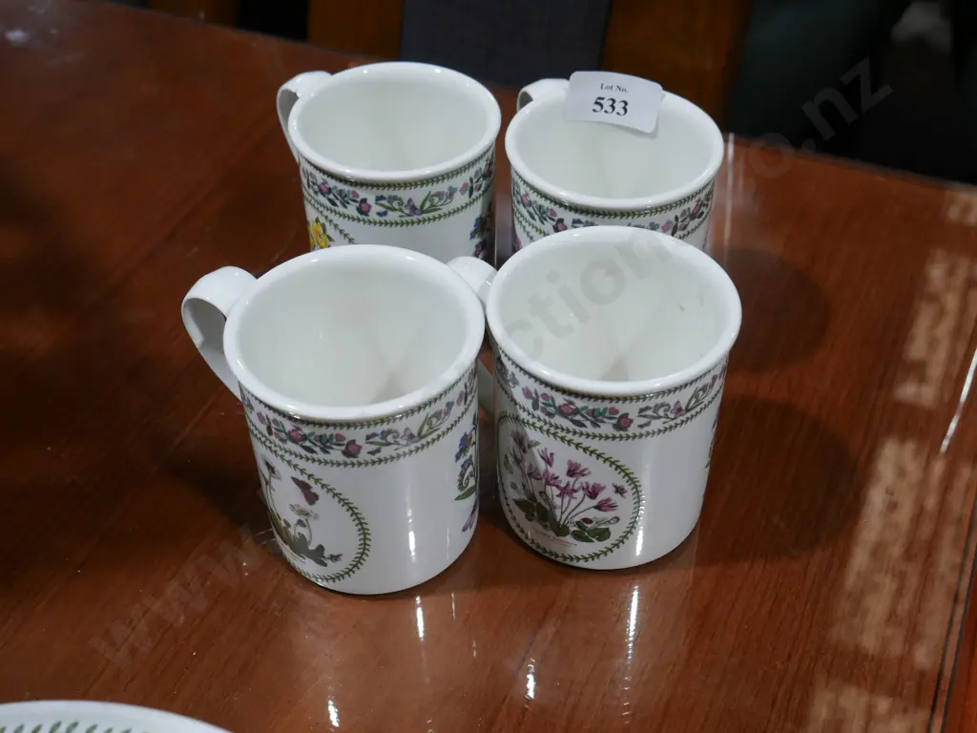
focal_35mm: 46
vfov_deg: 31.5
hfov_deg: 41.2
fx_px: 1298
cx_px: 488
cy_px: 366
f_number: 5.6
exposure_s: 1/60
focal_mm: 23
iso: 400
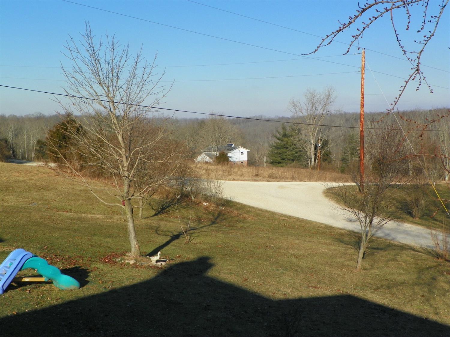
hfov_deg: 38.2
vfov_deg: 29.1
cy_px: 168
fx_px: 650
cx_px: 225
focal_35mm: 50
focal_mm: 8.9
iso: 64
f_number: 5.6
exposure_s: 1/500
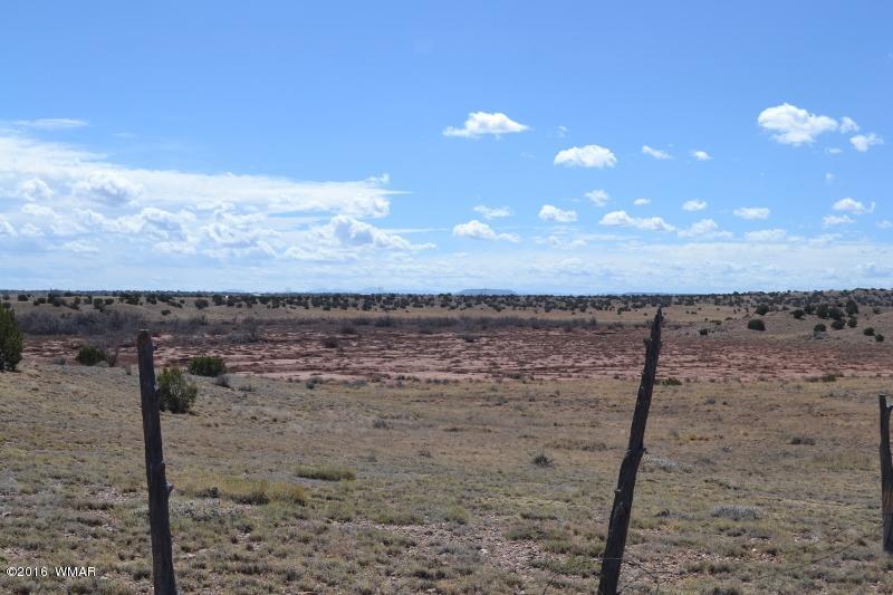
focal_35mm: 48
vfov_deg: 28.1
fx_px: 1190
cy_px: 298
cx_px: 446
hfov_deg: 41.1
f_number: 9
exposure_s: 1/320
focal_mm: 32
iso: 100
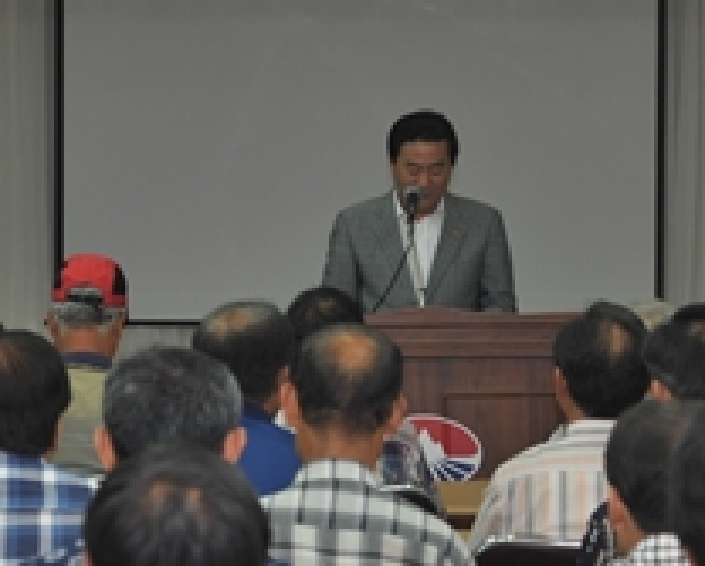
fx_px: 3761
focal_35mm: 180
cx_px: 342
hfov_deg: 10.7
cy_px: 236
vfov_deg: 8.6
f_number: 5.6
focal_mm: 80
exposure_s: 1/60
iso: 320
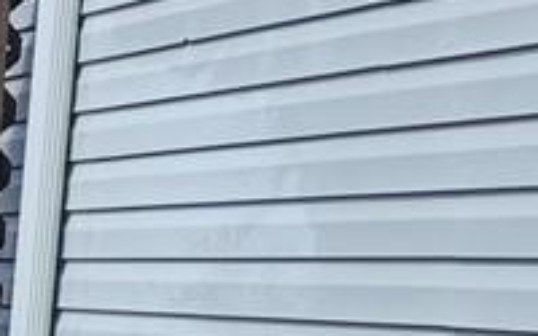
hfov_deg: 10.6
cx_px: -105
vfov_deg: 6.7
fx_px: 2859
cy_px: 210
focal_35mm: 195
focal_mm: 5.54
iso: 25
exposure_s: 1/1429
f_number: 1.8
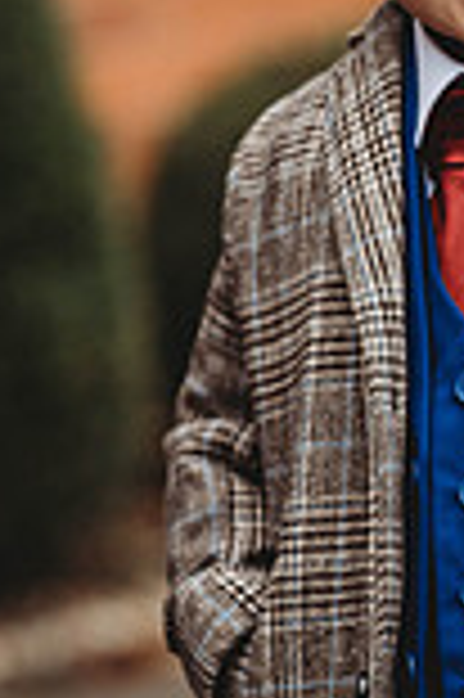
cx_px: 480
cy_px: 383
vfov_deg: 8.3
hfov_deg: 5.5
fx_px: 4786
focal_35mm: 247
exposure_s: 1/320
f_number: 1.8
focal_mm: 85
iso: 100
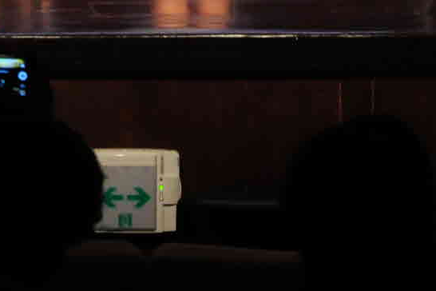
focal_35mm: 858
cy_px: -499
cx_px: -53
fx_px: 10391
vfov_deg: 1.6
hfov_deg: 2.4
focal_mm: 155
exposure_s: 1/125
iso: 1600
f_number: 5.6
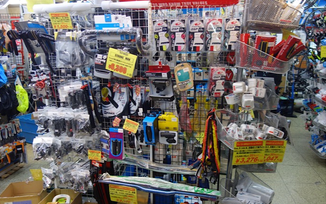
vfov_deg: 43.1
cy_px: 109
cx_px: 162
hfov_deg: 64.7
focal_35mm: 29
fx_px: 258
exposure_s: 1/50
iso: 125
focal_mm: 10.4
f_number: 1.8
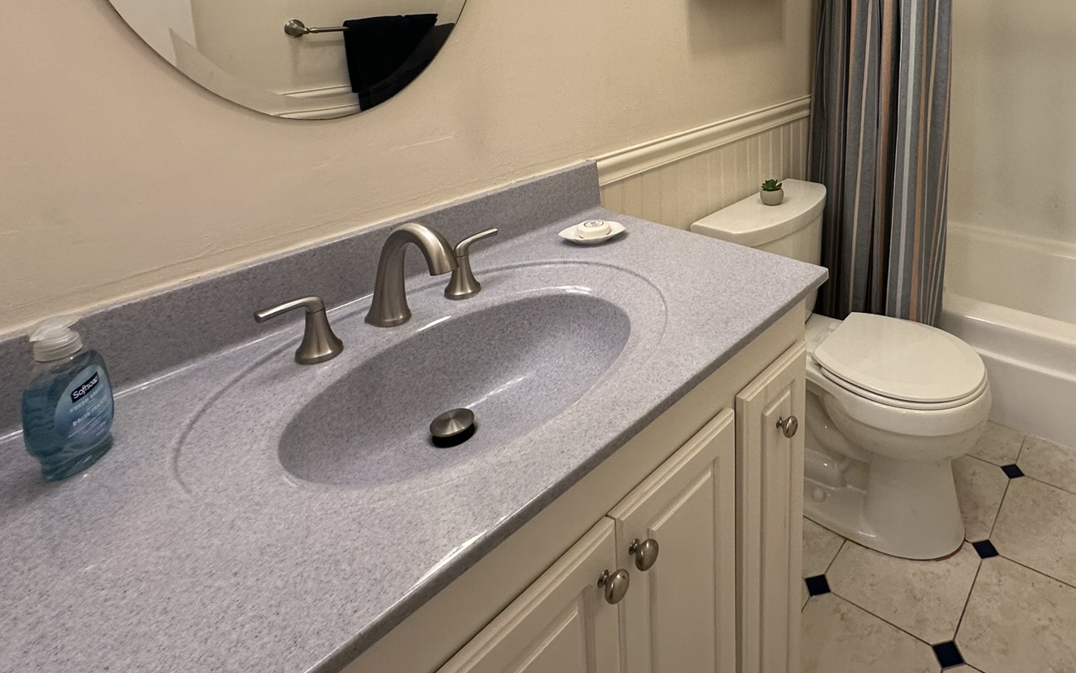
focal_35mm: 23
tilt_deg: -9.1
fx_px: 675
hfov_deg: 72.9
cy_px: 88
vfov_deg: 48.4
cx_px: 778
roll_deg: +0.3
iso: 160
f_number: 2.2
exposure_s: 1/120
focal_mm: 2.22
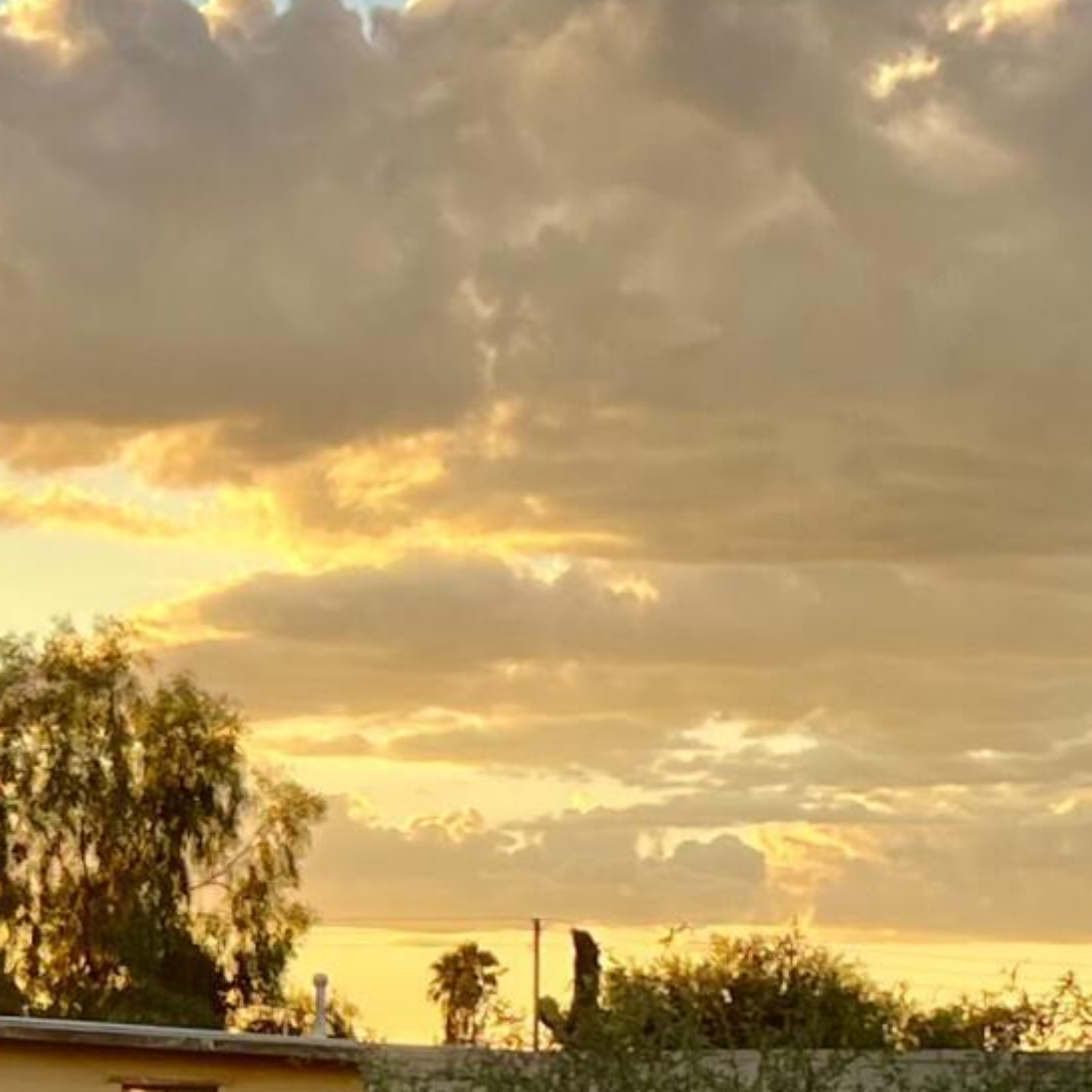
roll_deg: +0.9
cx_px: 731
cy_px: 1688
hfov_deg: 13.8
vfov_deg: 13.0
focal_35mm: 126
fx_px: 4497
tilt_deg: -5.9
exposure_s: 1/674
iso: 50
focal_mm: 5.7
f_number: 1.5
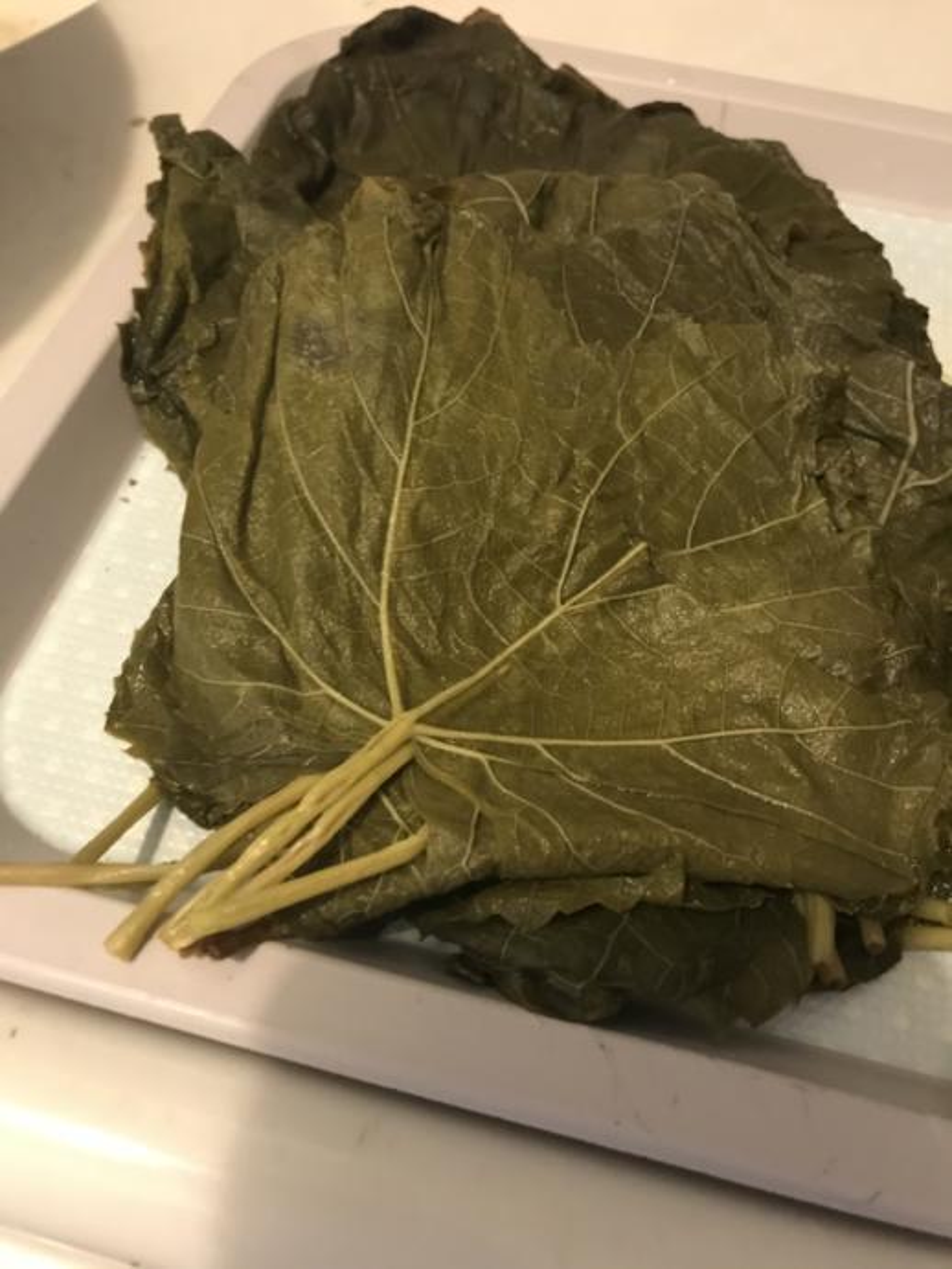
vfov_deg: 63.4
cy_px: 634
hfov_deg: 49.8
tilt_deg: -56.5
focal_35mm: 28
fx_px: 1026
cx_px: 476
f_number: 1.8
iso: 80
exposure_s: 1/8
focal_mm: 3.99
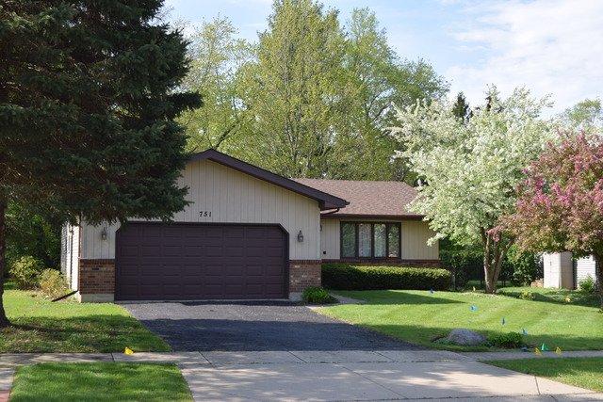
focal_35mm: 51
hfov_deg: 38.9
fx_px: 854
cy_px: 201
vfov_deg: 26.5
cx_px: 302
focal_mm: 34
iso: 100
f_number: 8
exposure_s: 1/200
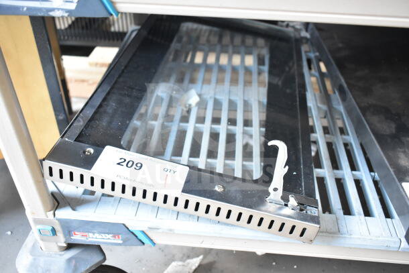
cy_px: 136
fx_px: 409
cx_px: 204
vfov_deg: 36.9
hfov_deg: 53.1
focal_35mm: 36
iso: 1600
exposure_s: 1/50
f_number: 3.8
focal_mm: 24
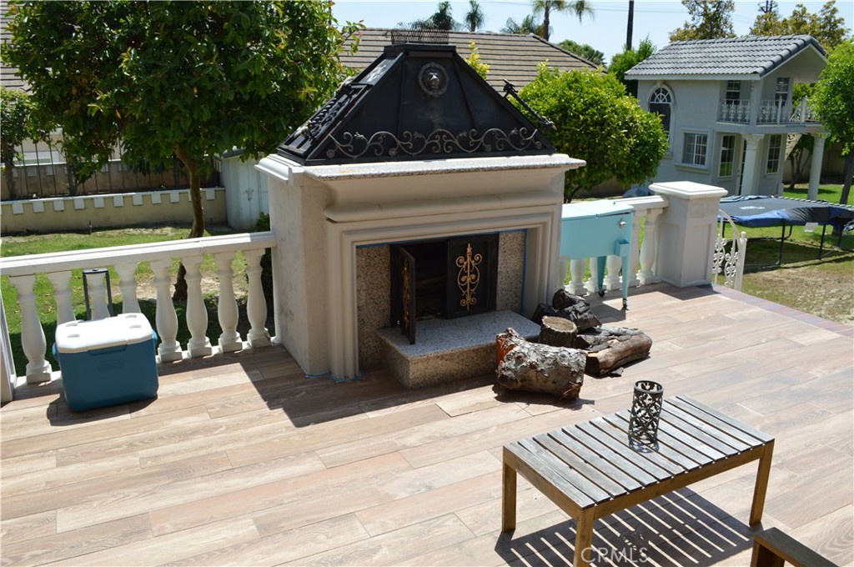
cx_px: 427
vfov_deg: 47.8
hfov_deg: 67.4
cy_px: 284
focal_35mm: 27
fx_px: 640
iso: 100
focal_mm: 18
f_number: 8
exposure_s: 1/250
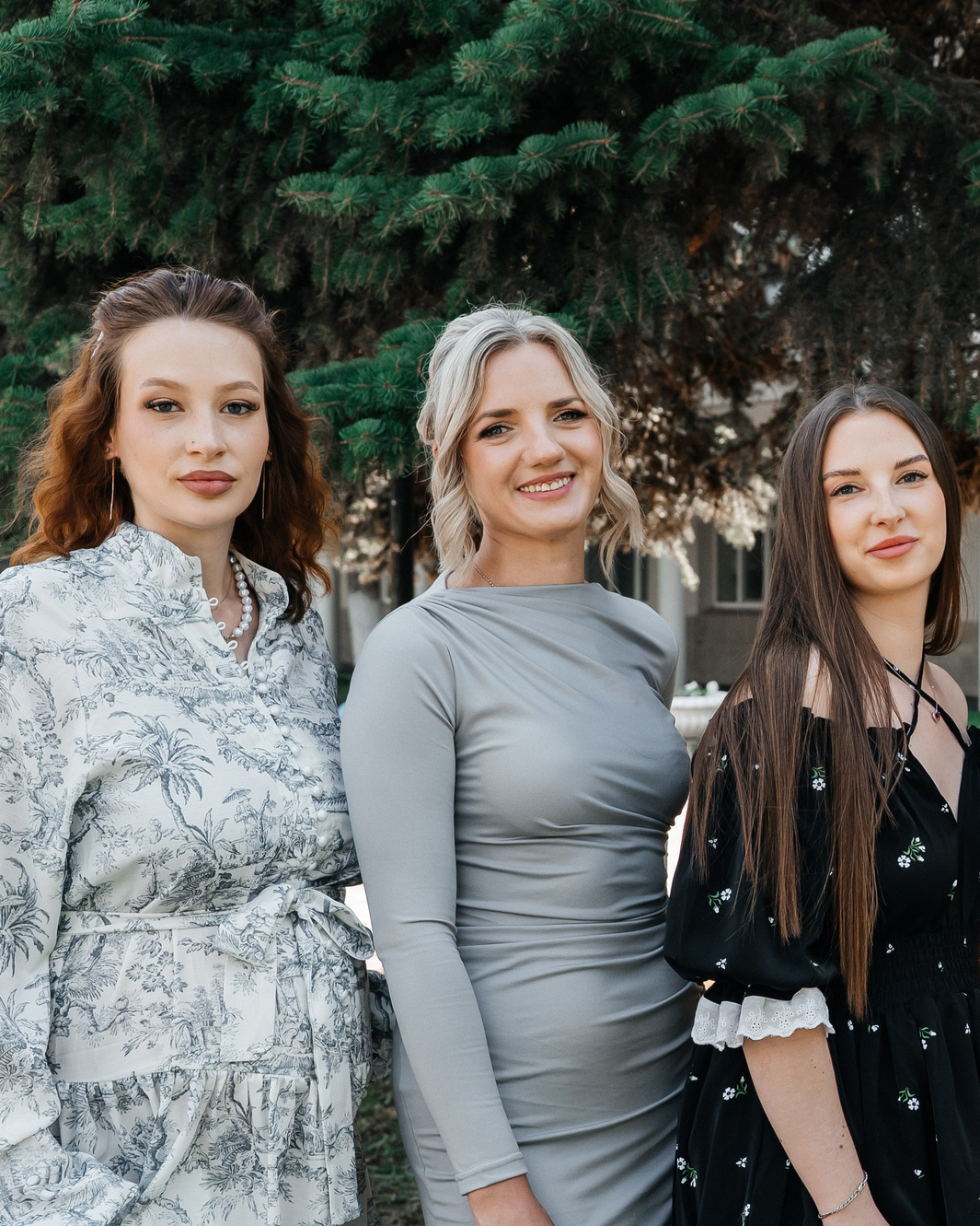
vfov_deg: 29.0
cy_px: 771
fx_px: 2356
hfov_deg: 22.5
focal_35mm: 65
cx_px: 1014
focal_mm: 36
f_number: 5.6
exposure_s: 1/500
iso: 640
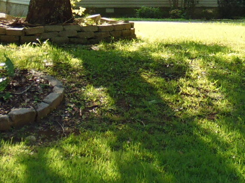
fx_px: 778
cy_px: -37
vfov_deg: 13.1
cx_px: 209
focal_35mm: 110
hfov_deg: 17.7
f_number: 3.1
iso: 100
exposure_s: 1/160
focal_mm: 5.2
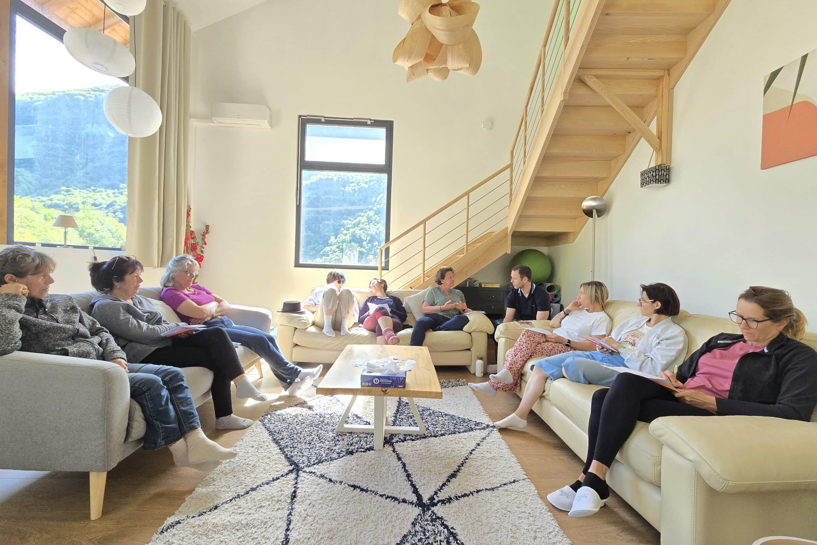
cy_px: 276
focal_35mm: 14
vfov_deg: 81.2
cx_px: 404
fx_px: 318
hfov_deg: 104.2
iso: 80
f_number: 2.2
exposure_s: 1/100
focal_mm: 2.2
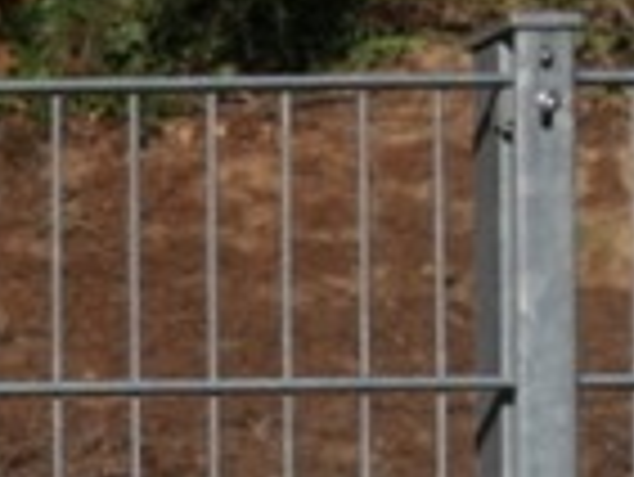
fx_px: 5628
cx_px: -1358
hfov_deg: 5.9
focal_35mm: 307
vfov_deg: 4.7
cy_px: 1073
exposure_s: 1/800
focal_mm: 21
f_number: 5.6
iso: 200
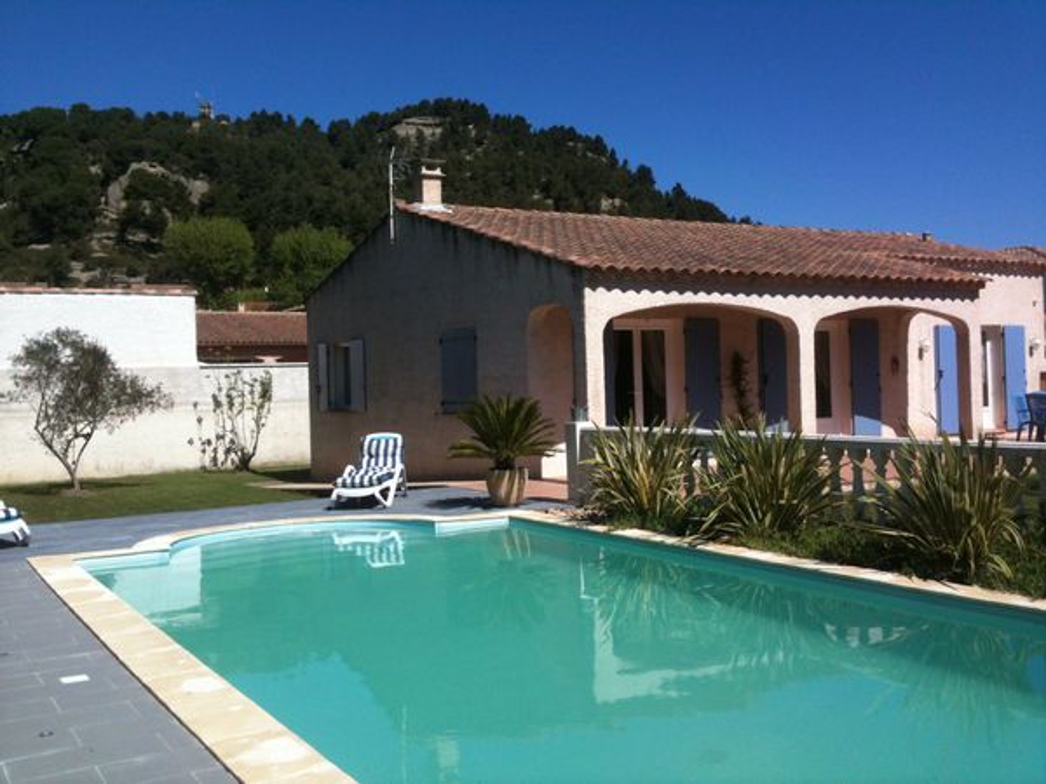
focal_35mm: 35
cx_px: 523
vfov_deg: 40.7
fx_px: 1058
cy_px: 392
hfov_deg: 52.6
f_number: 2.8
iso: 64
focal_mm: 3.85
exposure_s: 1/1792
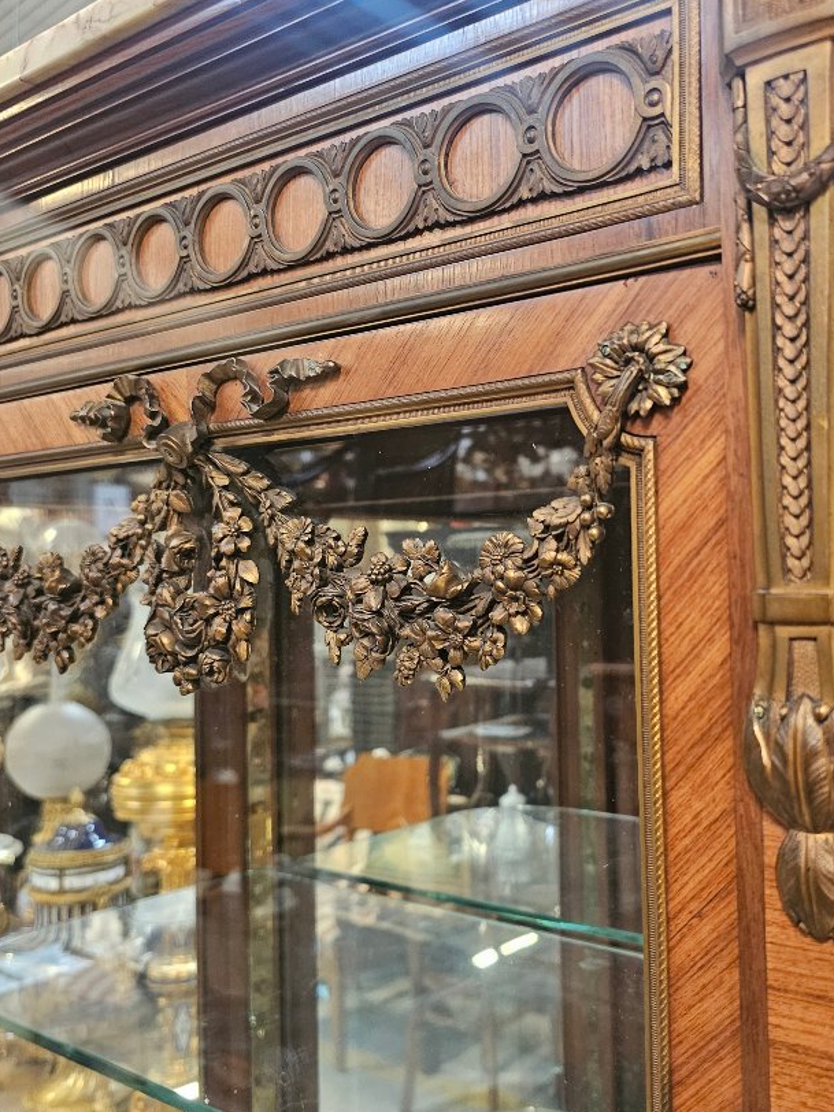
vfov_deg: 54.0
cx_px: 523
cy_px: 571
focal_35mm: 34
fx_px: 1092
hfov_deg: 41.5
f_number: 1.7
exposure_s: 1/100
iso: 1000
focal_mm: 6.3
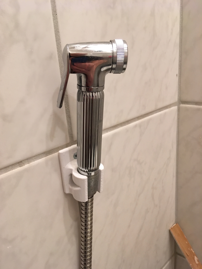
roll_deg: +6.1
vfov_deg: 61.7
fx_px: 226
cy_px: 134
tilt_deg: -18.2
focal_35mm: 29
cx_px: 101
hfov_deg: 48.2
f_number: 2.2
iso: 200
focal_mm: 4.15
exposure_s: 1/20
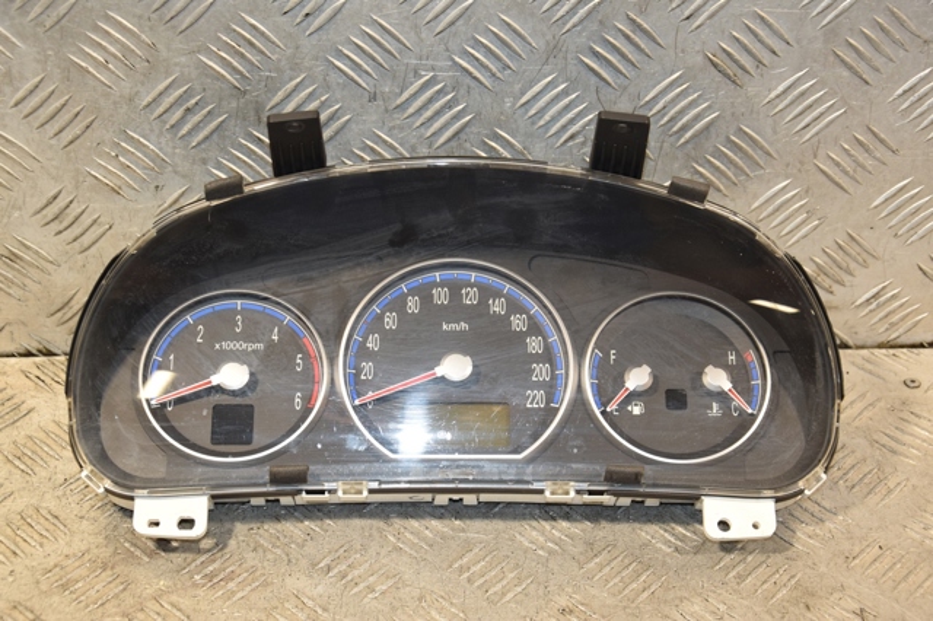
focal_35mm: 72
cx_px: 466
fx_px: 1865
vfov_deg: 18.9
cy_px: 310
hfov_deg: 28.1
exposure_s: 1/160
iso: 800
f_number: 4.8
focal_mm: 48
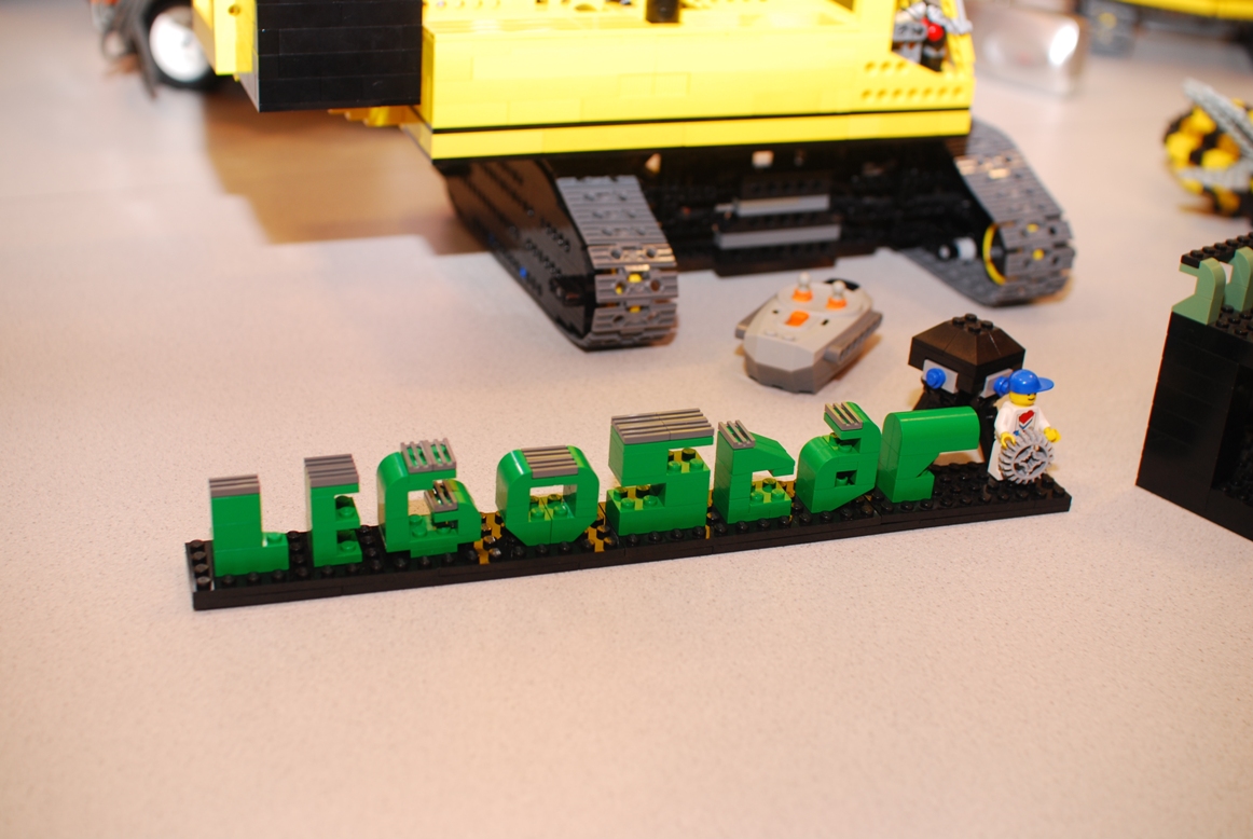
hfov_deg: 43.6
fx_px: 1568
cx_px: 626
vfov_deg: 29.9
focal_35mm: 45
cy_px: 420
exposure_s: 1/30
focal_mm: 30
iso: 110
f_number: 4
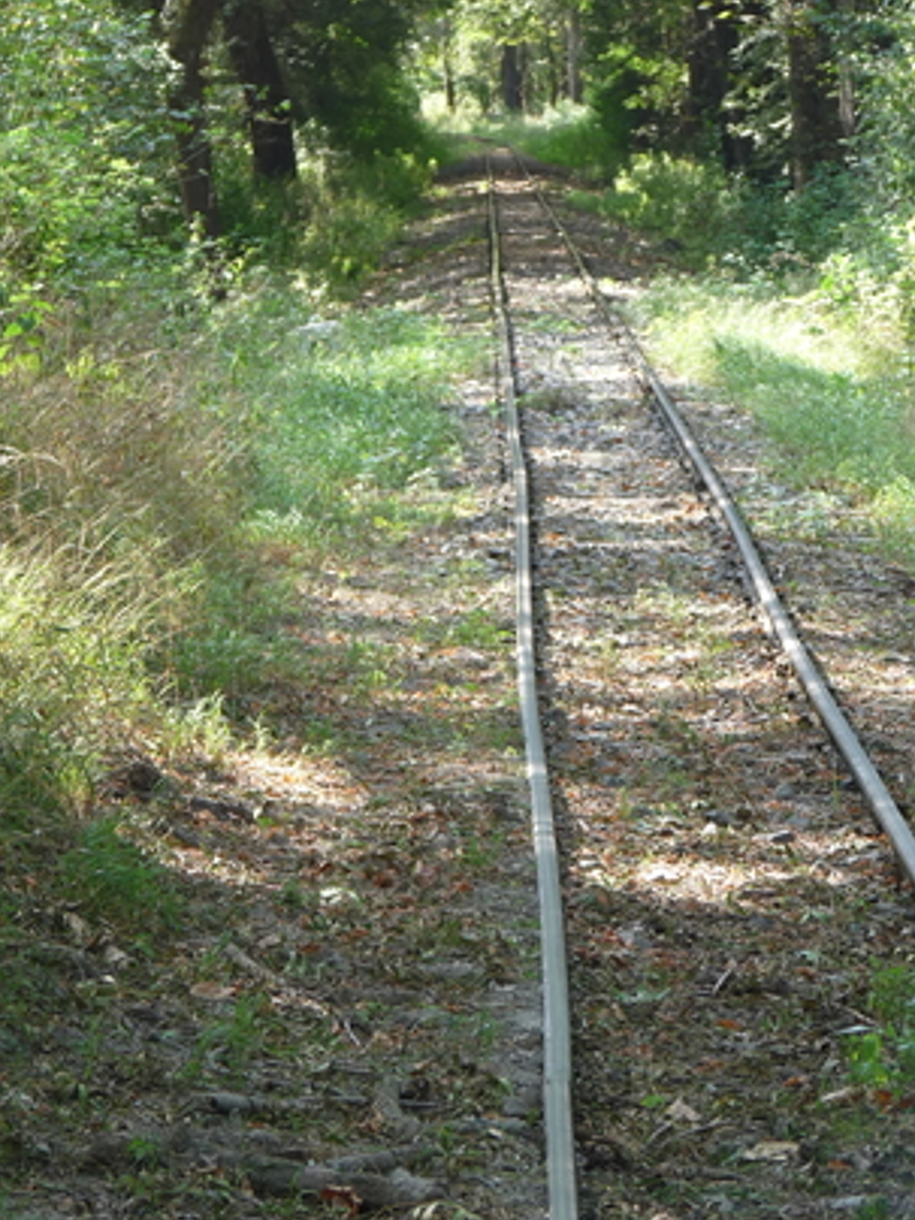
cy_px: 411
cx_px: 610
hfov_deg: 7.5
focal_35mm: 198
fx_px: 6978
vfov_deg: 10.0
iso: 100
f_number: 3.6
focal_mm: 22.3
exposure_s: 1/60
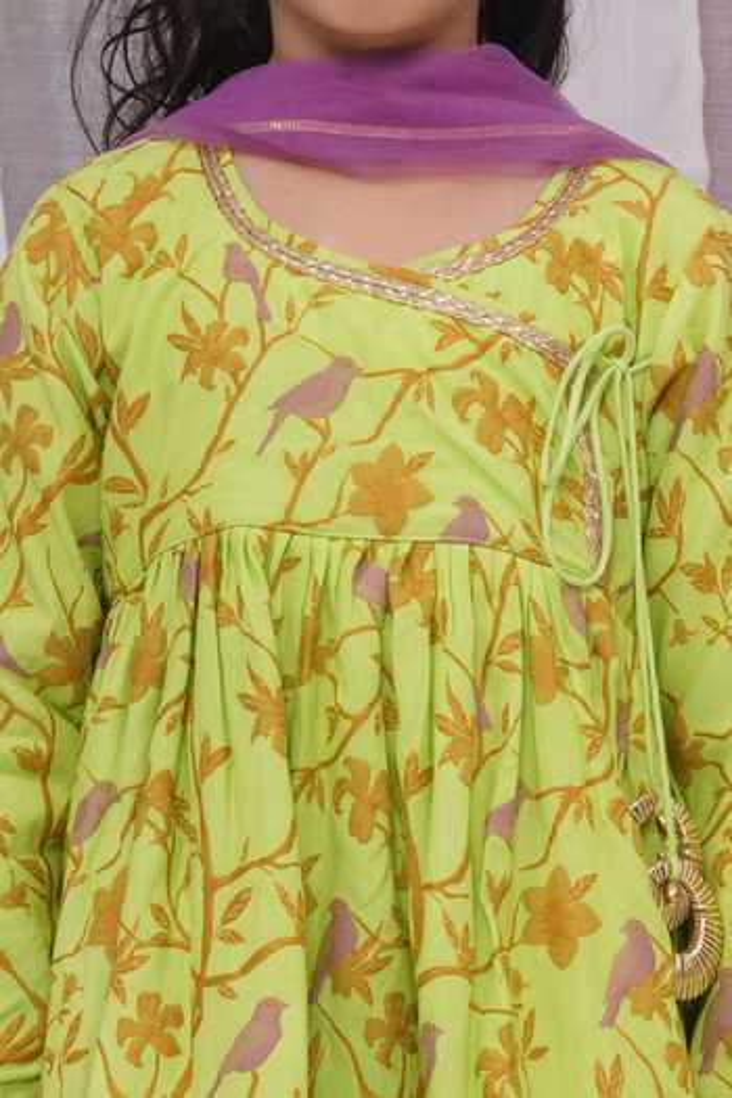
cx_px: 366
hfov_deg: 7.8
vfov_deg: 11.7
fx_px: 5337
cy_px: 549
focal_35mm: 175
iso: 500
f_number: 20
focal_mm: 175
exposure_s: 1/125
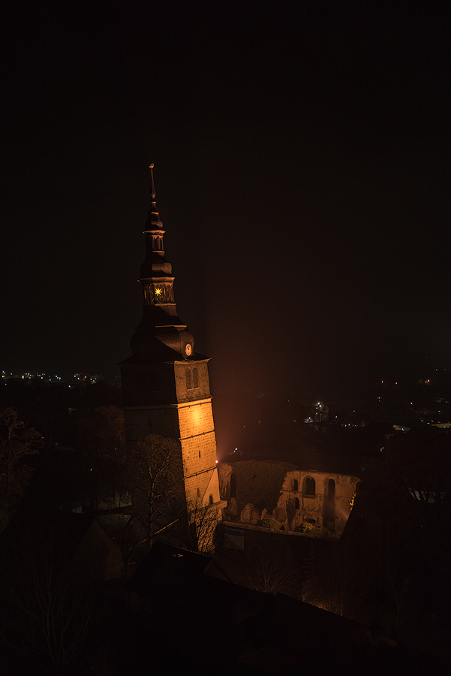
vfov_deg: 54.4
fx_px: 657
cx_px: 226
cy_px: 338
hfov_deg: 37.9
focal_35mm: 35
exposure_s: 1/25
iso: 320
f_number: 1.4
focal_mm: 35
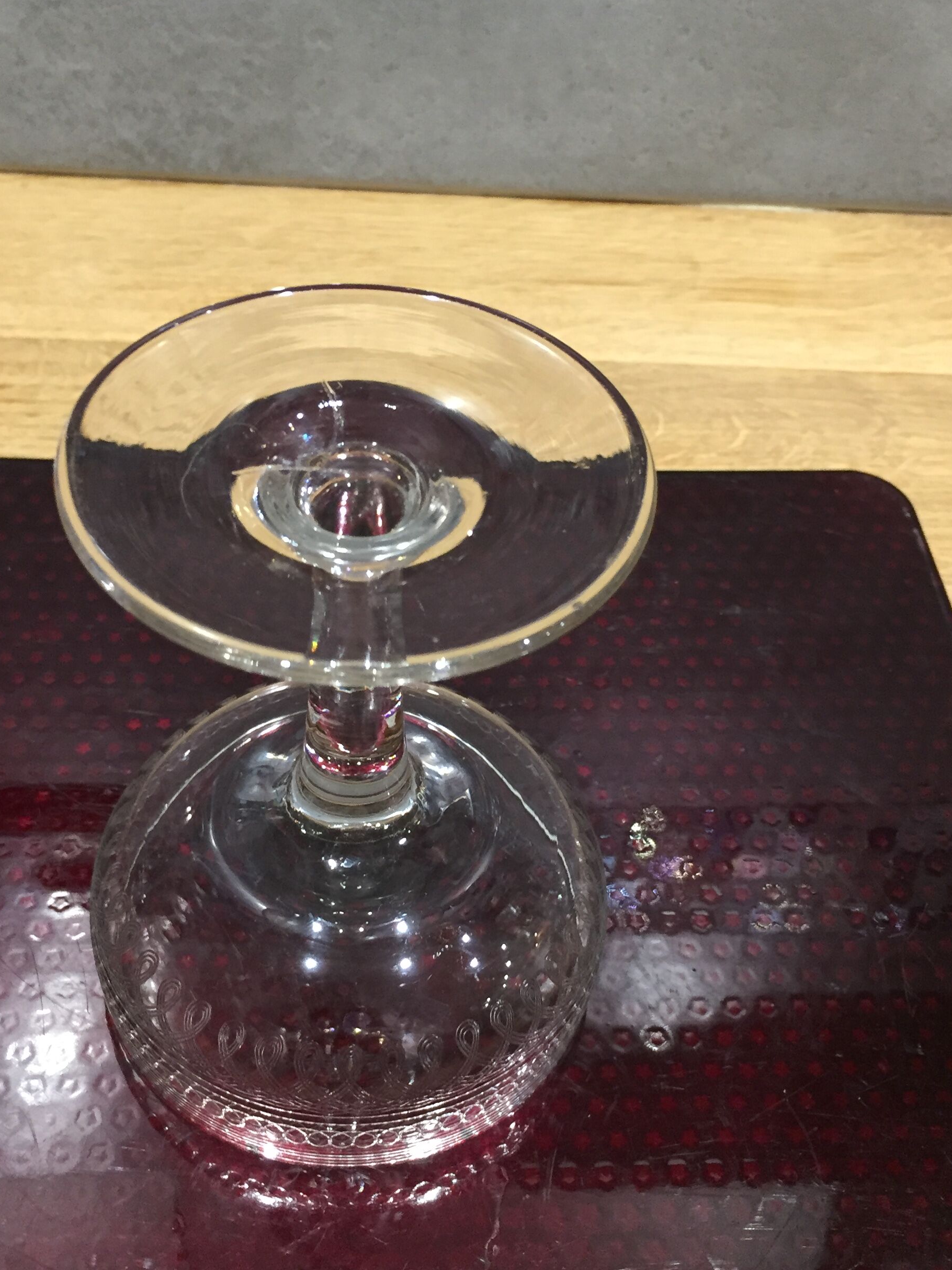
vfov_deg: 47.8
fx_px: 1430
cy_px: 676
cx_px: 461
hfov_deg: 36.8
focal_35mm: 39
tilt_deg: -47.4
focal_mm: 4.15
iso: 200
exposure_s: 1/33
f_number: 2.2
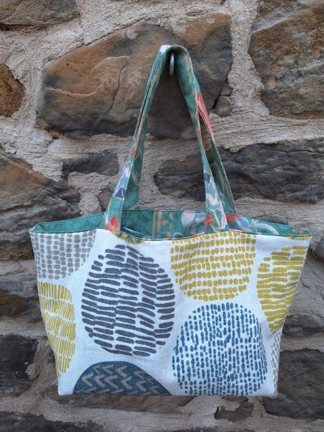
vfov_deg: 73.9
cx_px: 162
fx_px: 287
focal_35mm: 23
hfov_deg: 58.9
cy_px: 216
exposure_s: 1/259
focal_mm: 5.54
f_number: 1.8
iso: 40
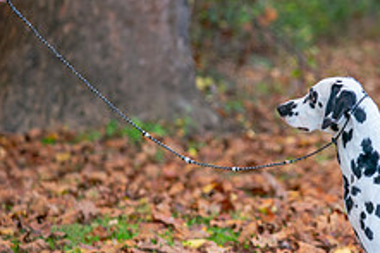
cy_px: 108
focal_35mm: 273
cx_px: 395
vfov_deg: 5.0
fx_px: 2879
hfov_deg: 7.5
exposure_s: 1/400
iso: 1000
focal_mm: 104
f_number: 2.8
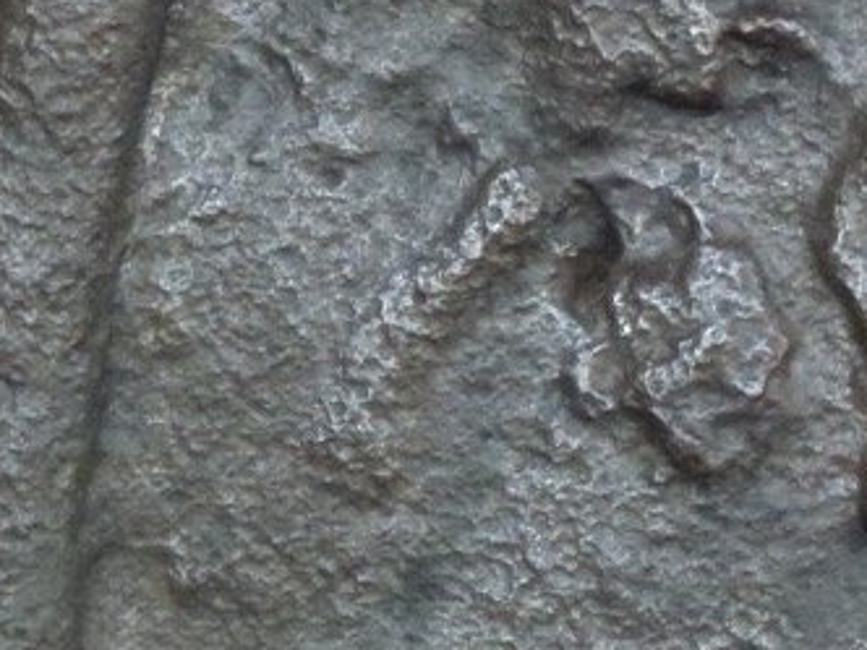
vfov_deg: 3.6
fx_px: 10219
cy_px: 34
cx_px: 1332
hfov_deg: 4.8
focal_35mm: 408
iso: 400
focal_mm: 20.2
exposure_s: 1/60
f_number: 5.1
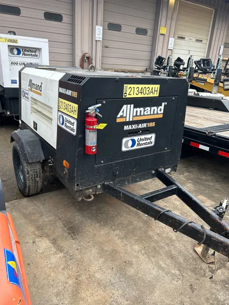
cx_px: 114
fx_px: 229
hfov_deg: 53.1
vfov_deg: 67.3
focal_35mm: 26
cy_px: 152
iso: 50
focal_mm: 5.7
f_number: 1.5
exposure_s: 1/454
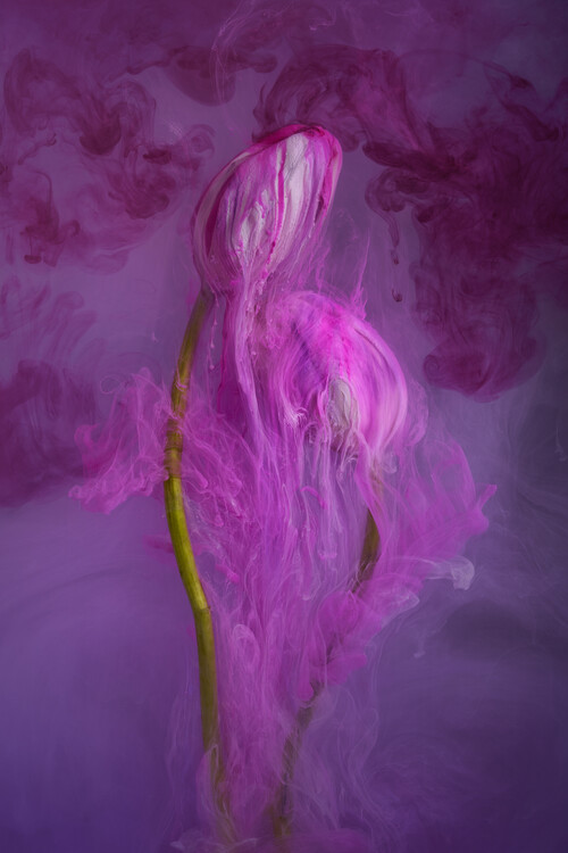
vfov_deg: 22.6
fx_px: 2130
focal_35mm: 90
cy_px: 426
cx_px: 284
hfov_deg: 15.2
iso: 80
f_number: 16
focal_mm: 90
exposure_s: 1/200
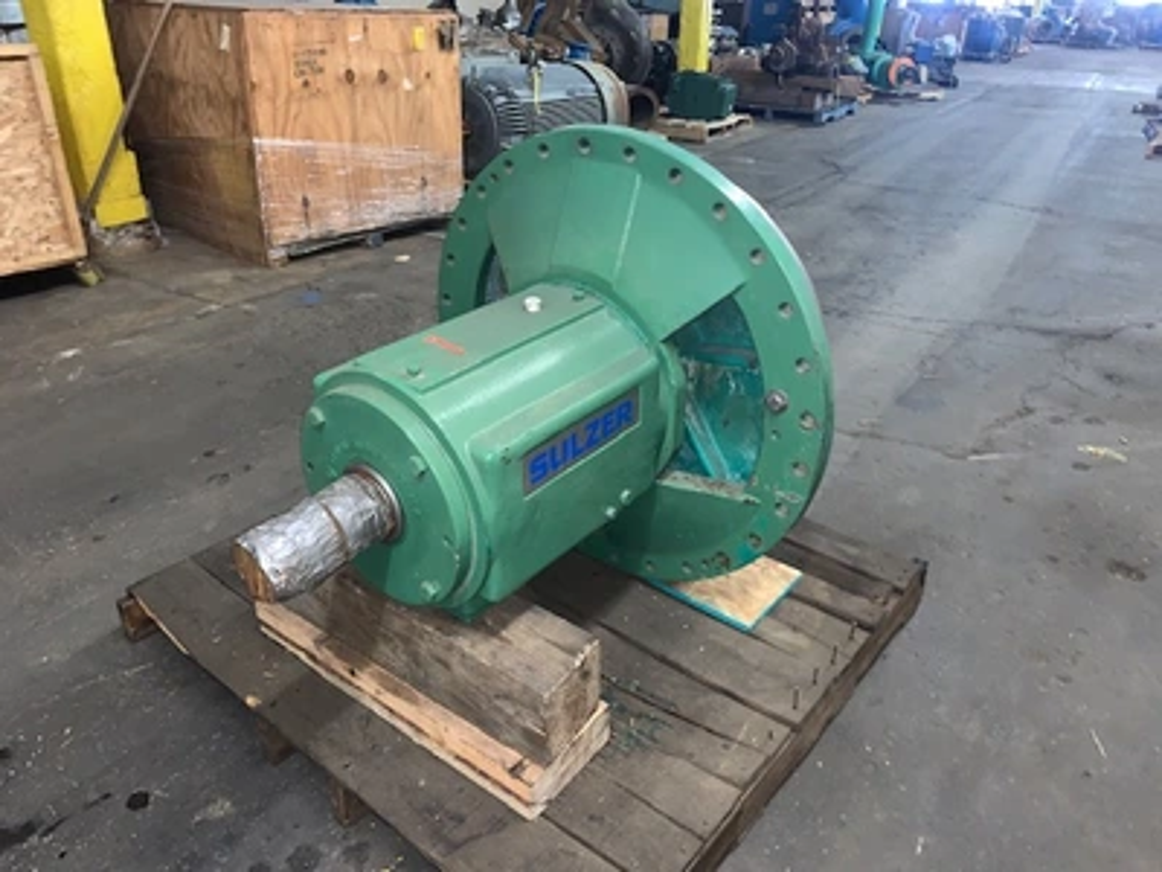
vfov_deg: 53.1
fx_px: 873
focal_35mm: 26
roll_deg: -1.2
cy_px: 436
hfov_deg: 67.3
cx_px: 581
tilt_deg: -25.9
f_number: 1.8
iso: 100
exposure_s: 1/6
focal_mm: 4.25
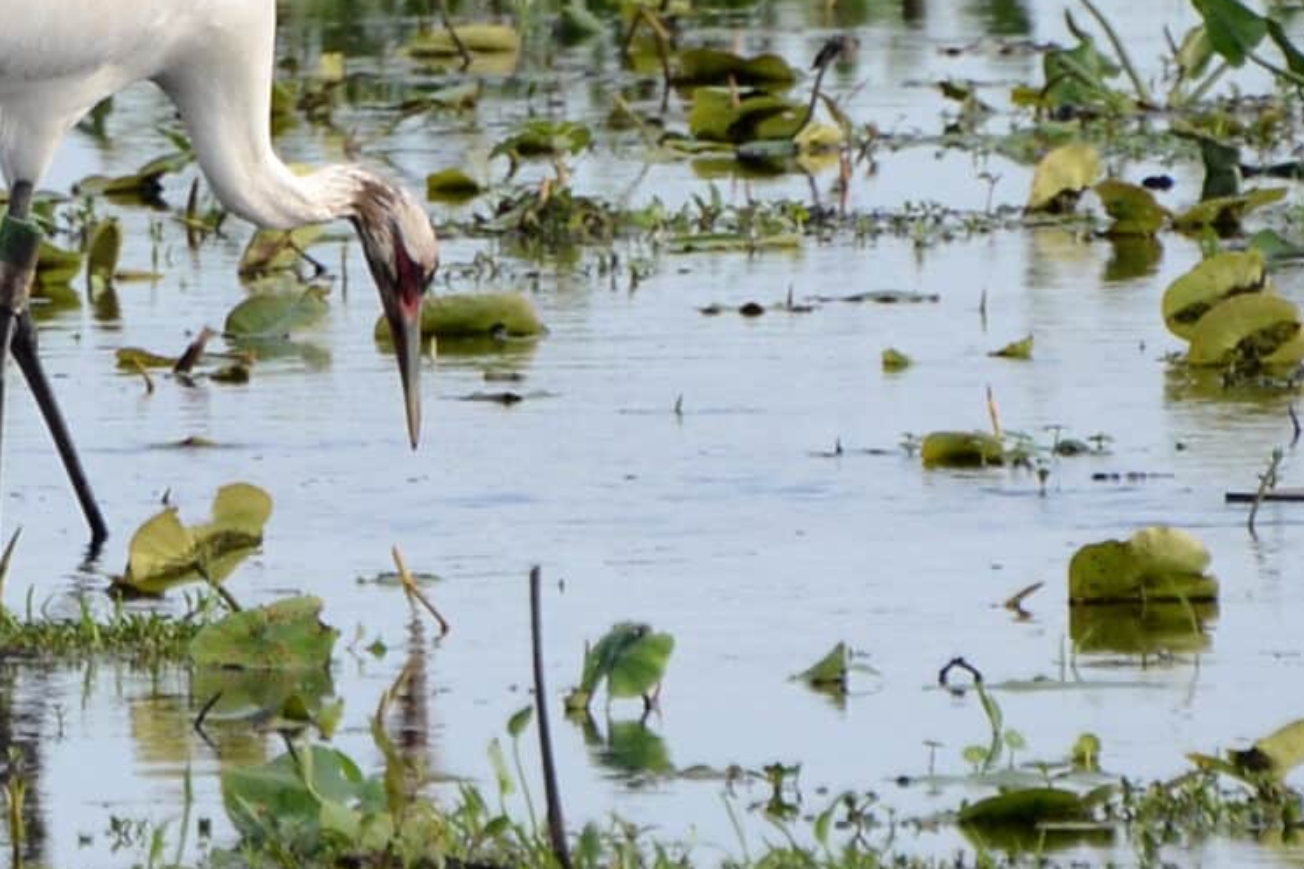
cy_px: 215
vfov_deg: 0.9
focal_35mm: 1549
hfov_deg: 1.3
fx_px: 56104
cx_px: -480
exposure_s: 1/1250
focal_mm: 300
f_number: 5.6
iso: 500
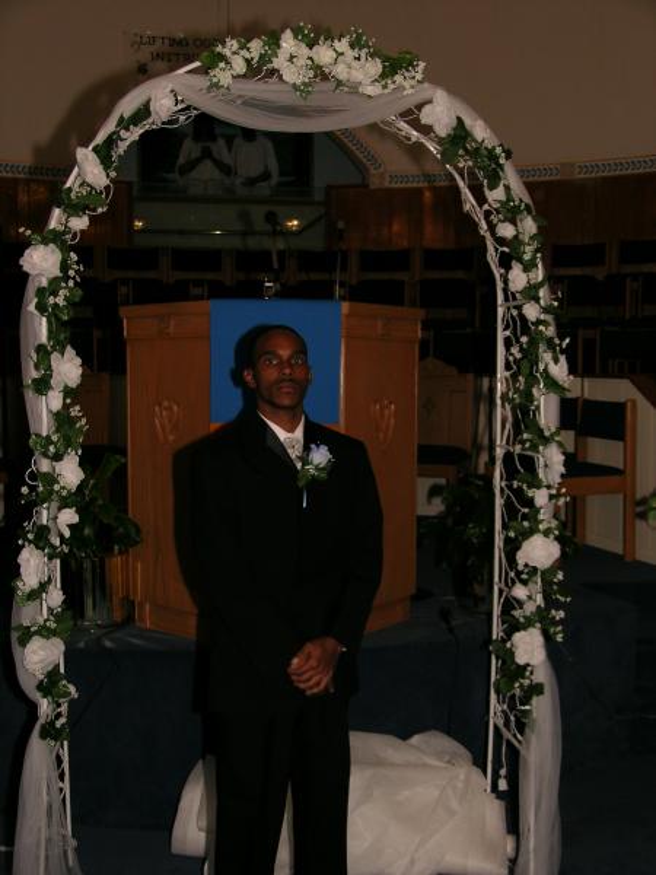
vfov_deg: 44.8
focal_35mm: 42
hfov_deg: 34.3
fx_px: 1061
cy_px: 438
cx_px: 328
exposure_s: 1/60.1
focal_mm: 8.7
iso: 50
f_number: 4
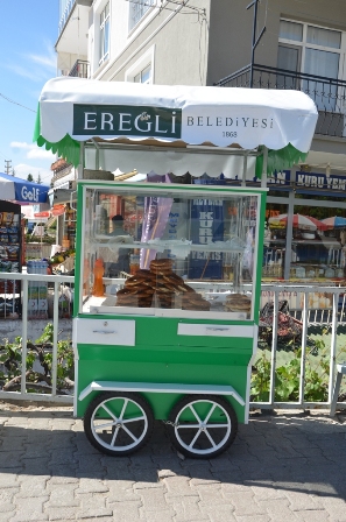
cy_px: 261
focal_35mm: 36
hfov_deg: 36.7
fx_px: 521
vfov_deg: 53.2
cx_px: 173
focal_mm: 24
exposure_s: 1/250
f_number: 8
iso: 160
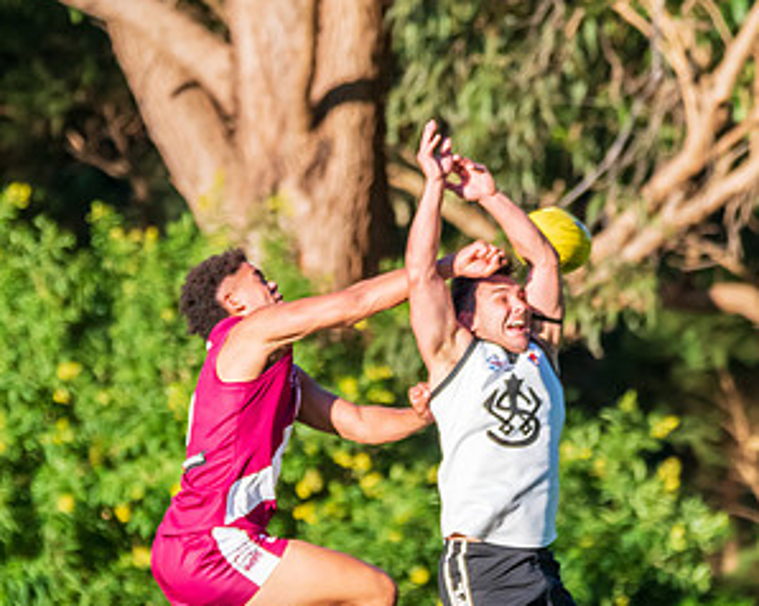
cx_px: 41
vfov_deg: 1.9
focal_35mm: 819
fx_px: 18386
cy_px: 504
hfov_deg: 2.4
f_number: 6.3
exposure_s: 1/2000
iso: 1000
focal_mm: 320
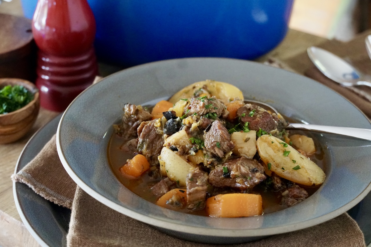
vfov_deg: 20.6
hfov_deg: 30.5
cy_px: 124
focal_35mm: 66
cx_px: 186
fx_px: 680
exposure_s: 1/80
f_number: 5
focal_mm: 44
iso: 6400
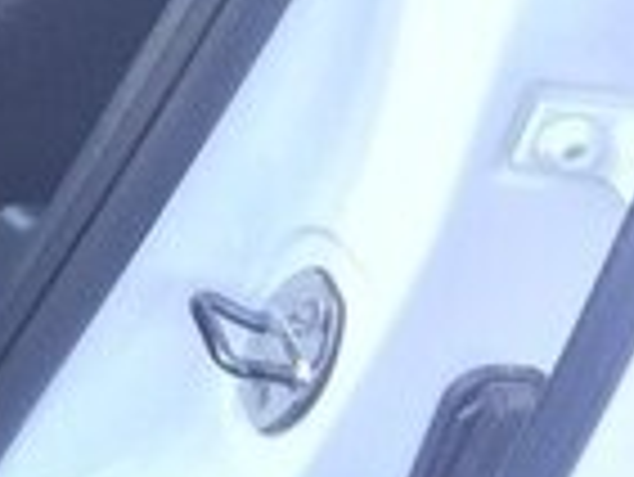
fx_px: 2493
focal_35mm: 136
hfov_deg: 12.3
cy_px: -115
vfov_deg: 10.7
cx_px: -742
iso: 40
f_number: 2.2
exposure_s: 1/50
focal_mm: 4.15
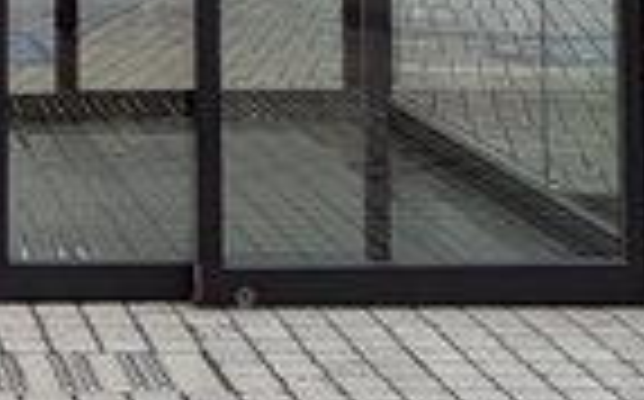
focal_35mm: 138
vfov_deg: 8.9
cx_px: -25
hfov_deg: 14.9
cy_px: -407
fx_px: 2419
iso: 26
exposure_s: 1/380
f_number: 1.7
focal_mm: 4.53
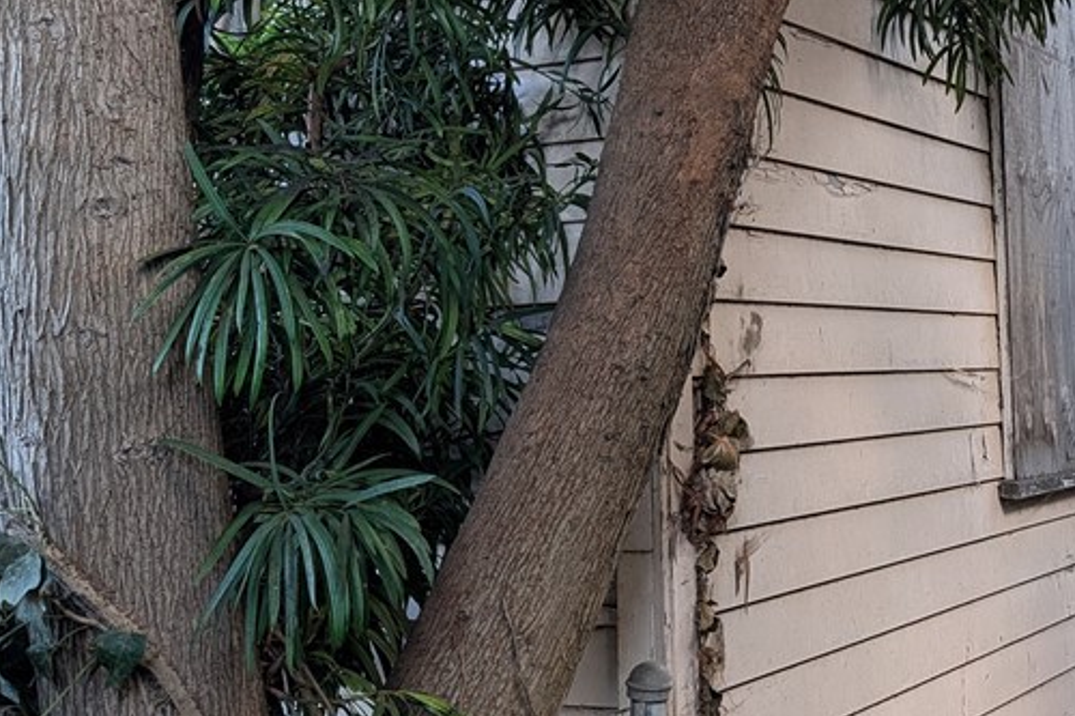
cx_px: 1007
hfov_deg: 36.0
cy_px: 307
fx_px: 1522
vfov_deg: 26.4
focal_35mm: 51
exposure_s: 1/129
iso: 14
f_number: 1.68
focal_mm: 6.9
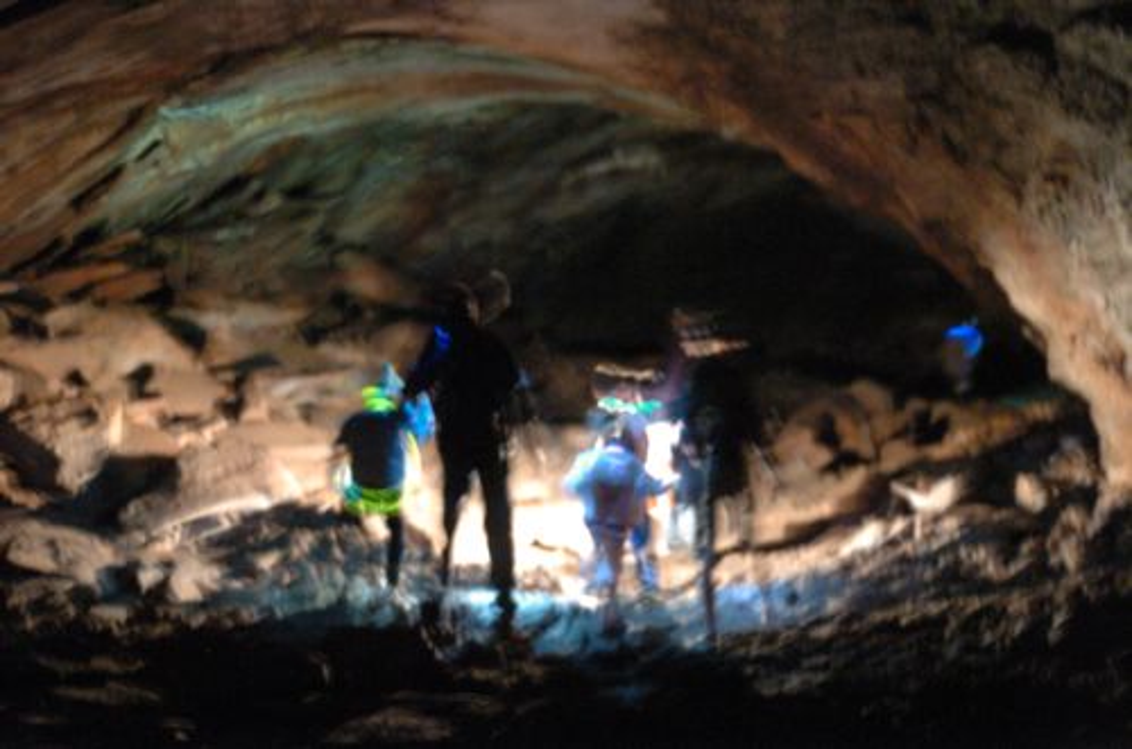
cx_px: 566
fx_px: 2353
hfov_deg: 27.0
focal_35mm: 75
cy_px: 374
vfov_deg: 18.1
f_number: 1.8
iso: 1600
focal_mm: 50
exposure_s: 1/1.3
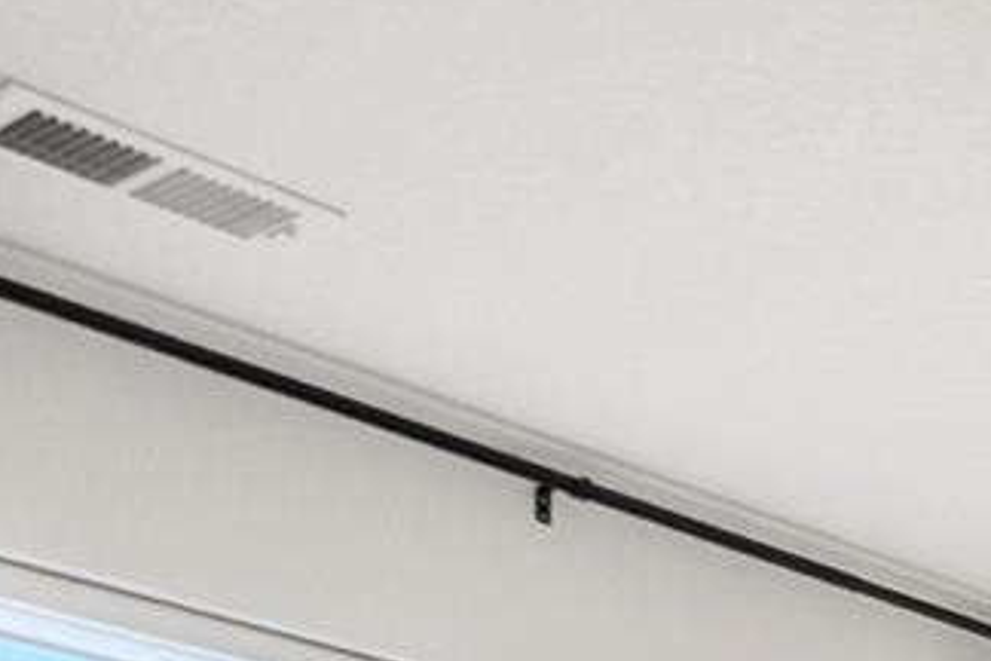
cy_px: 1420
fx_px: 2175
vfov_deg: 13.9
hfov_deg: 15.6
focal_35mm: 79
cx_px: 2288
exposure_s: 1/4
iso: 320
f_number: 8
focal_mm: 16
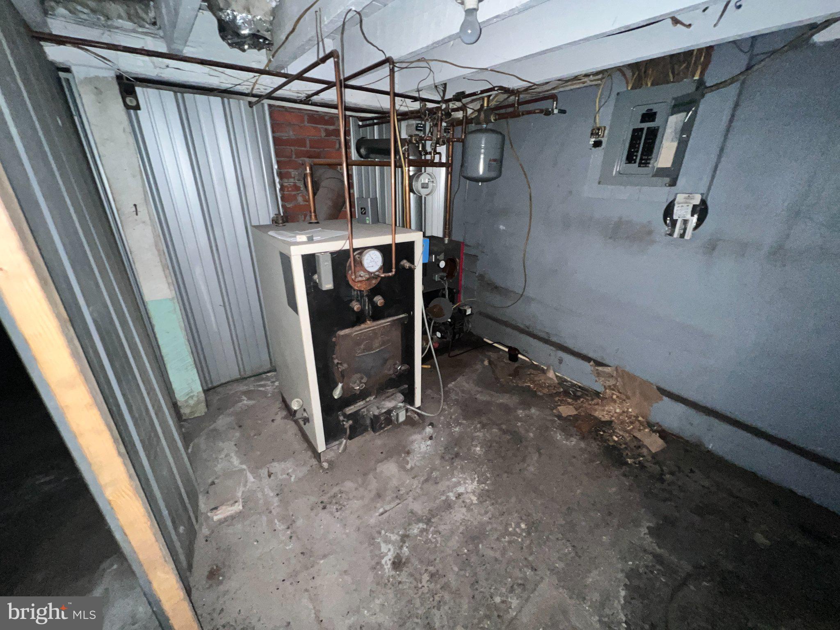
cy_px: 315
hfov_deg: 106.2
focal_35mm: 13
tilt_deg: -22.9
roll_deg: -0.5
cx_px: 420
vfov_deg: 89.9
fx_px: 315
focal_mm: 1.57
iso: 500
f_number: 1.8
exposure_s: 1/16
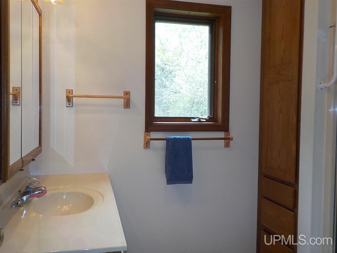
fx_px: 292
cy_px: 126
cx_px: 168
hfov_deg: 60.0
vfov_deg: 46.8
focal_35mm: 30
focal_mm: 4.1
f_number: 3.3
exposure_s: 1/40
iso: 125
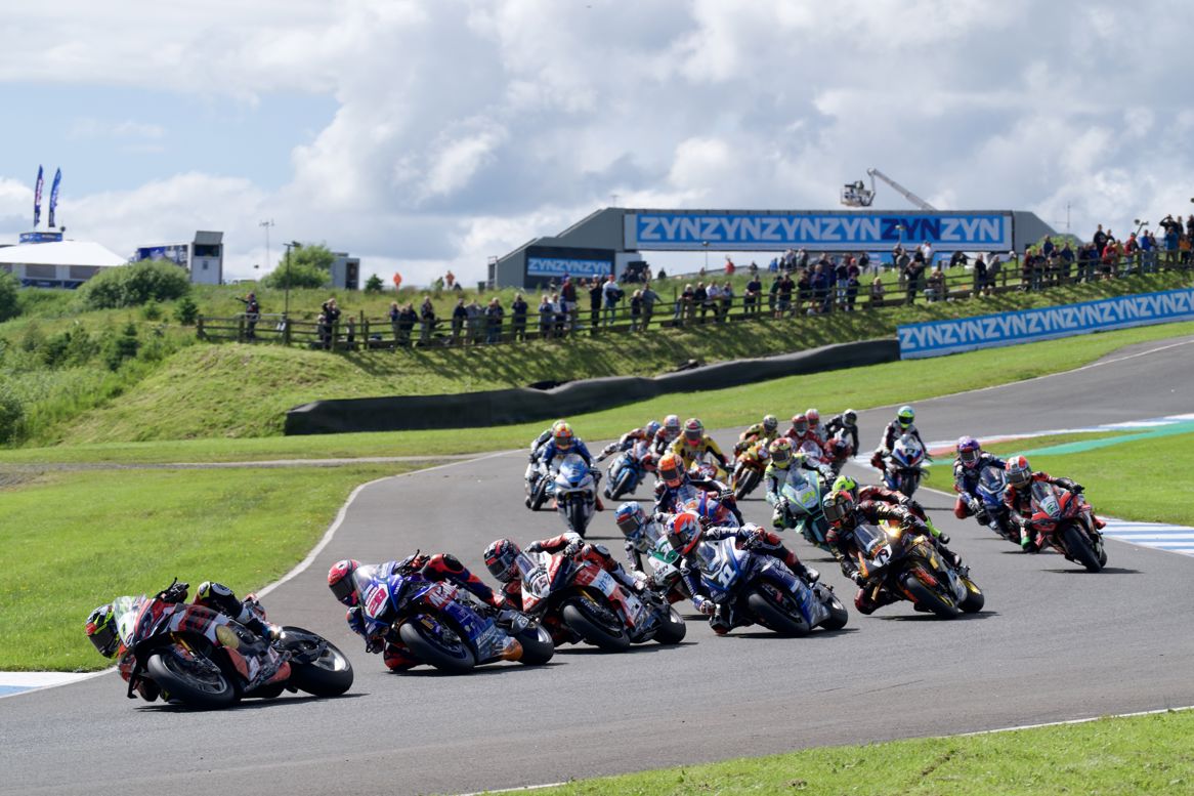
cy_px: 398
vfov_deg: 8.9
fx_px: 5140
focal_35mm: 155
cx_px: 597
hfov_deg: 13.3
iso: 400
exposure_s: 1/1000
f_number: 8
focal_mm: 155
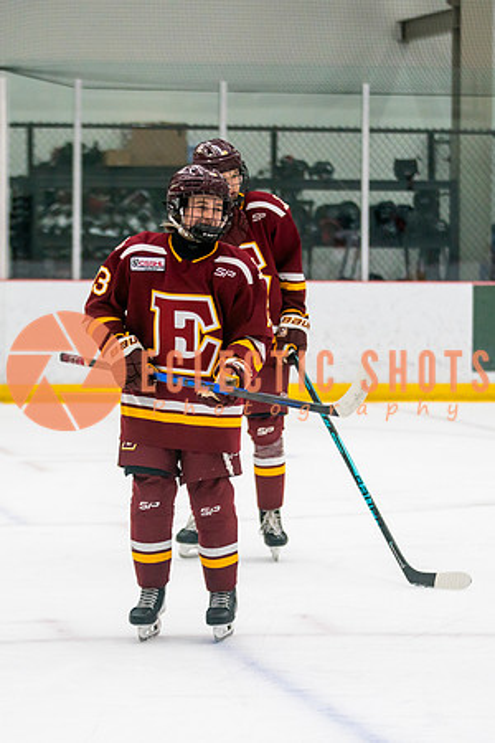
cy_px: 372
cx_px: 248
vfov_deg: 13.4
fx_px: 3155
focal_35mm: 153
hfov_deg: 9.0
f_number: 2.8
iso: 2500
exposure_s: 1/640
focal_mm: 102
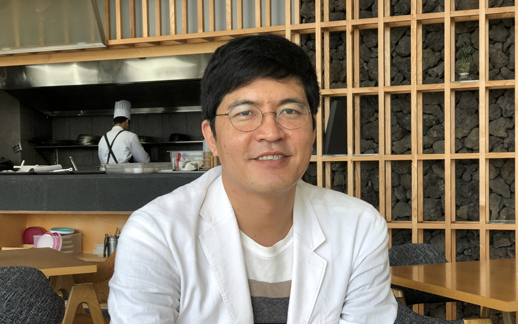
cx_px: 260
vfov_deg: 21.3
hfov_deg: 33.5
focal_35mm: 61
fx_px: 861
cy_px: 193
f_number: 2.8
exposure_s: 1/60
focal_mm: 6.6
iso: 25
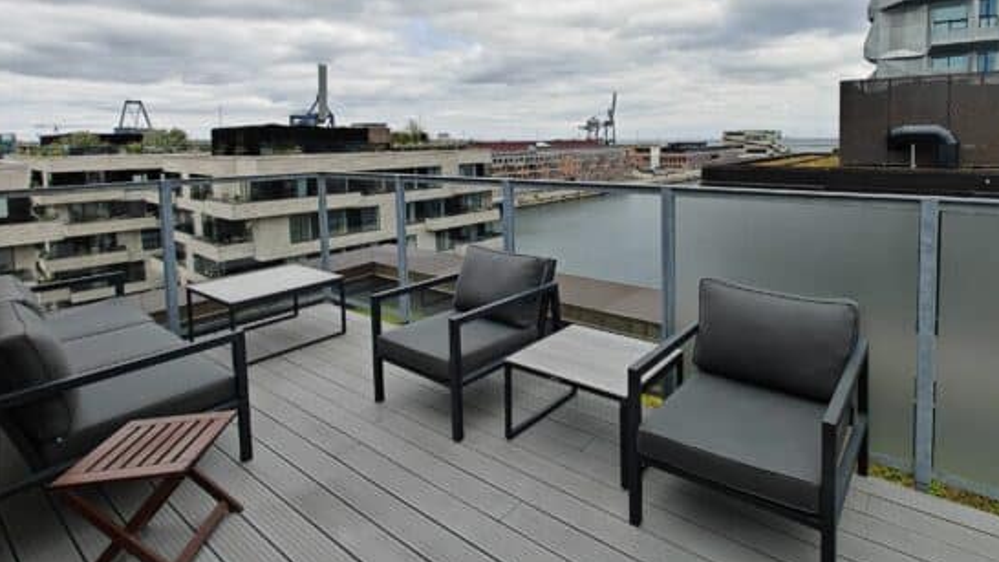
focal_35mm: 19
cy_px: 172
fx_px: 503
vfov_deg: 56.6
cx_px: 587
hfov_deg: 88.7
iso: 64
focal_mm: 2.59
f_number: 2.2
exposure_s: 1/1112
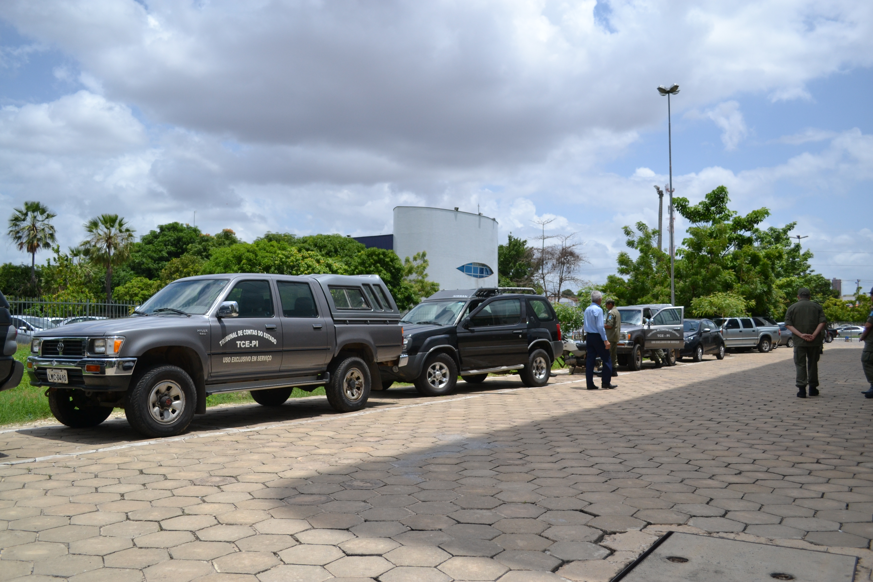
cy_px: 291
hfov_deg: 61.9
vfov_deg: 43.6
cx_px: 436
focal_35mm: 30
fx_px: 727
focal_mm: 20
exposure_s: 1/4000
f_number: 4.5
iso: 400
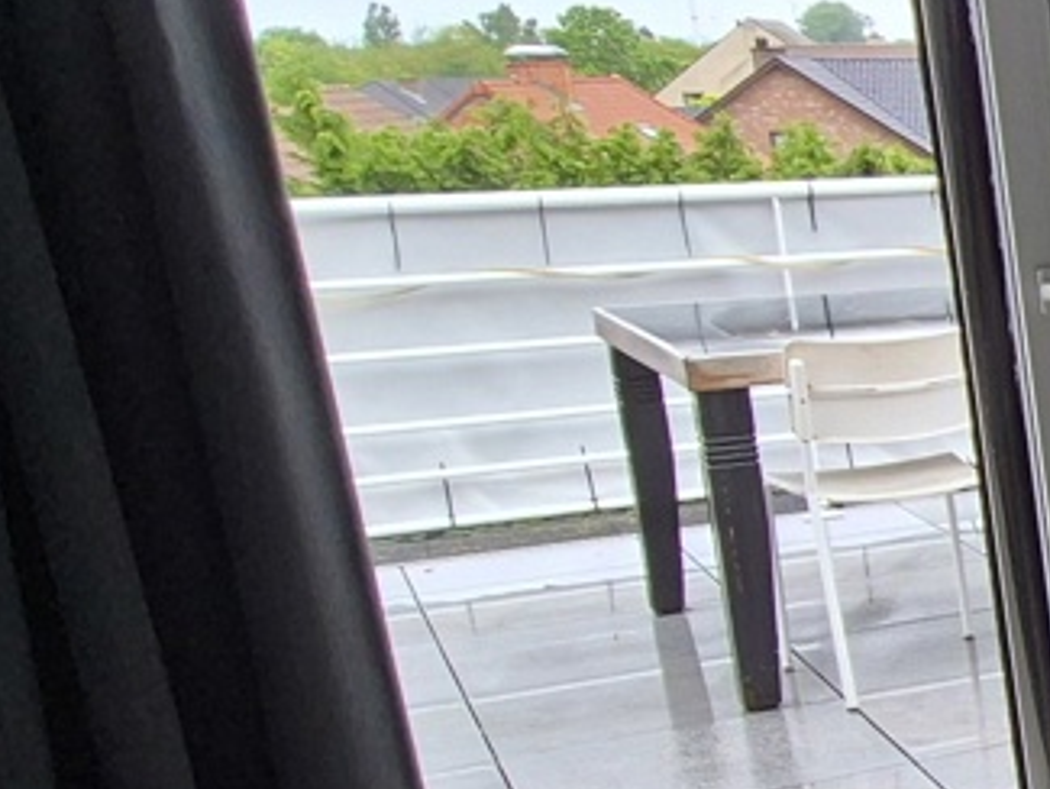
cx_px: 2158
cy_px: 521
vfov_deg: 22.9
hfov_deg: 18.3
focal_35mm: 64
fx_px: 1942
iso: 50
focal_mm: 2.2
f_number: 2.2
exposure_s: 1/297
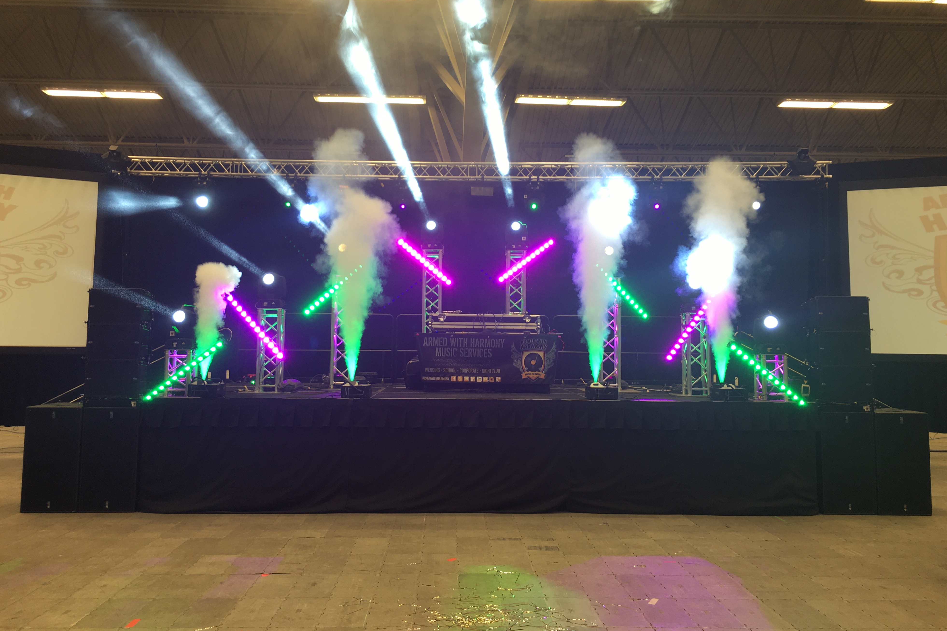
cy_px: 277
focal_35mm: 31
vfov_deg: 42.2
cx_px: 475
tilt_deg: +4.2
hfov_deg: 60.3
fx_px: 815
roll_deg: -1.2
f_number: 2.2
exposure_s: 1/30
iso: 25
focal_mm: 4.15
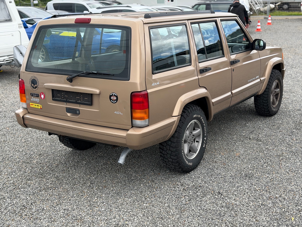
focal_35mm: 48
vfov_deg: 30.3
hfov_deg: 39.7
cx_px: 151
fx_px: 419
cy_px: 114
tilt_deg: -14.4
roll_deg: +1.0
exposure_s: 1/1203
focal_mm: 6.76
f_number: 1.78
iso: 64
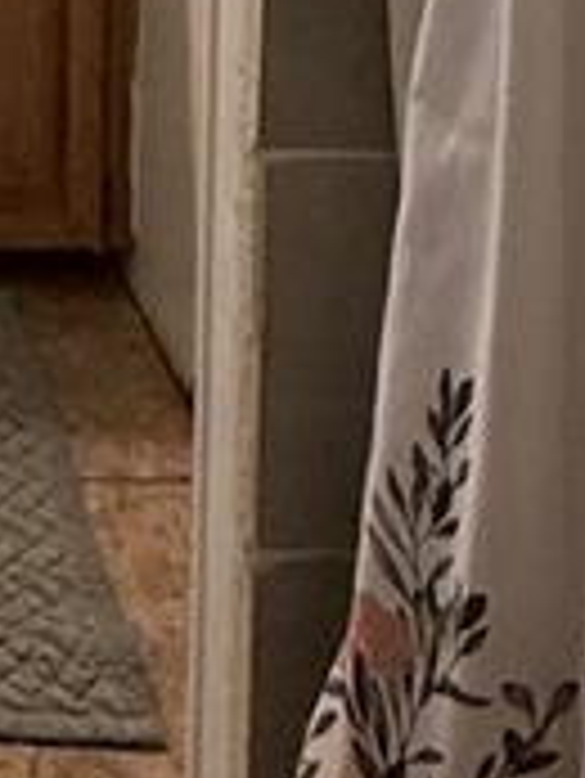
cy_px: -818
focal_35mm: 97
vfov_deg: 15.6
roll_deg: -0.5
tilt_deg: -2.6
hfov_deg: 13.6
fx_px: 2183
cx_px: -472
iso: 160
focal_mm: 2.22
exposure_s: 1/120
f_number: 2.2
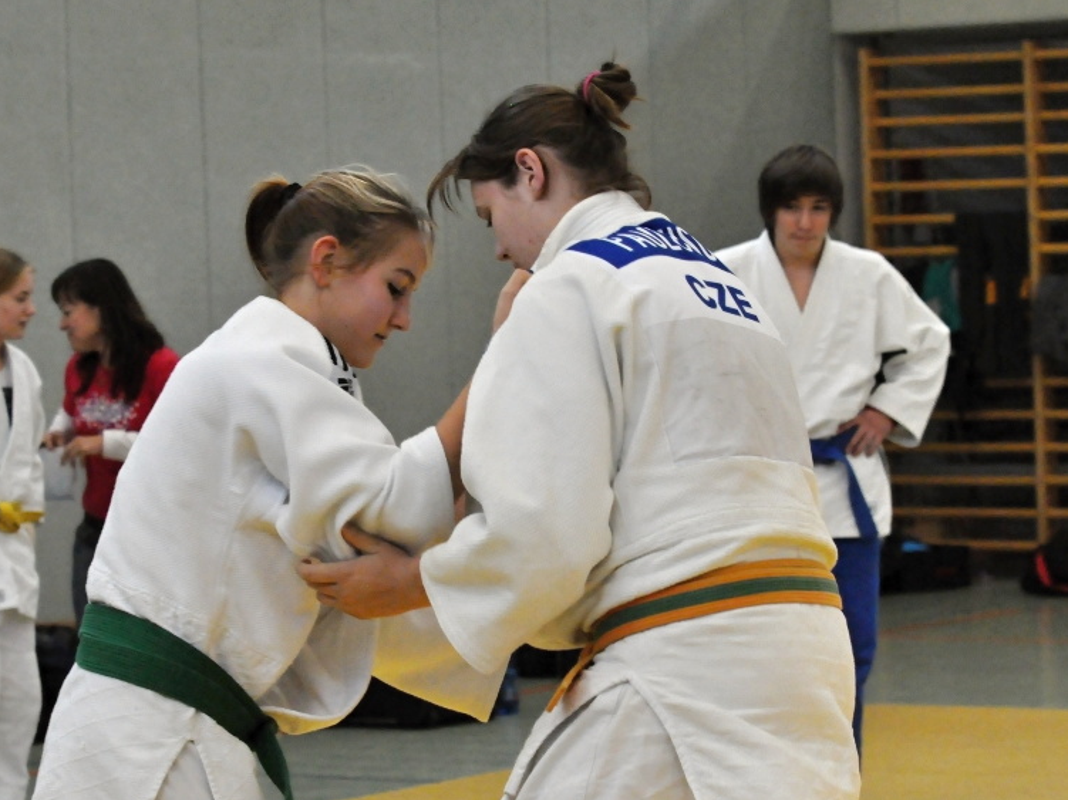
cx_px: 491
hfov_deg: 14.0
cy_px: 448
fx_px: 4350
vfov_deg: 10.5
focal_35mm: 141
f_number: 5
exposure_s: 1/400
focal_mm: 70
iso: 2500
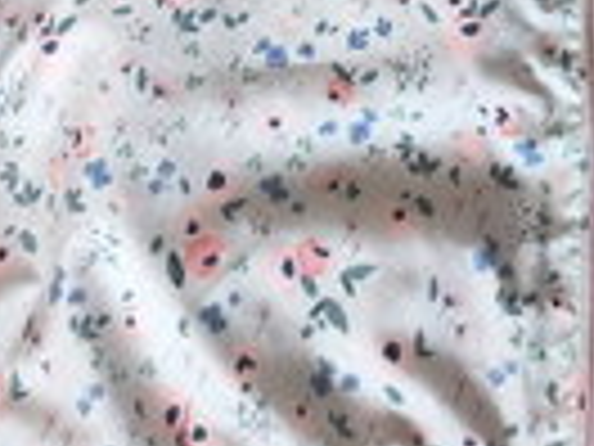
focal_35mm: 108
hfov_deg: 17.8
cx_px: 572
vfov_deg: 12.6
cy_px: -345
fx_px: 1853
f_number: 1.6
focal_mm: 6.57
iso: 250
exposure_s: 1/100
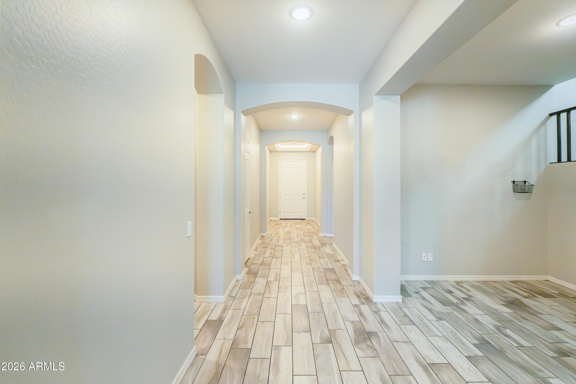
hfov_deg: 100.4
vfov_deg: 77.3
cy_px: 192
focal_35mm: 15
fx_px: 240
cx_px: 288
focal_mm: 10
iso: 2000
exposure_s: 1/200
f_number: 4
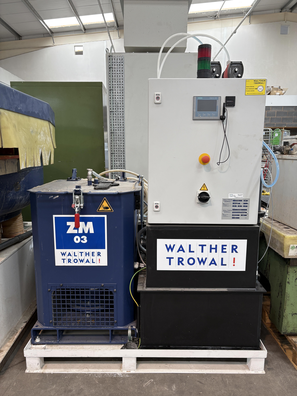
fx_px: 297
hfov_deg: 53.1
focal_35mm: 26
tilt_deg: -9.1
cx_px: 148
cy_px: 198
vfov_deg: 67.3
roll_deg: +0.2
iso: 80
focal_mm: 5.96
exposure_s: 1/100
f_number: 1.6
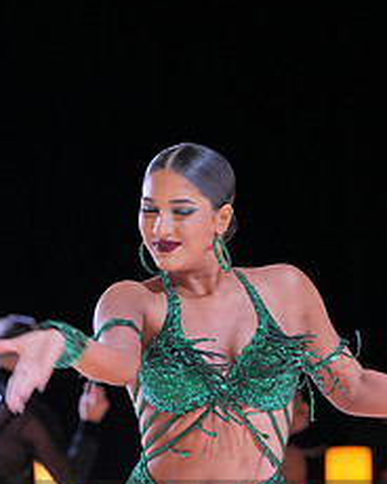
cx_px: 188
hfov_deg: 5.4
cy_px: 551
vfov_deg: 6.7
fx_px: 4095
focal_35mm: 286
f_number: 4.5
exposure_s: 1/400
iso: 2000
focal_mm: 121
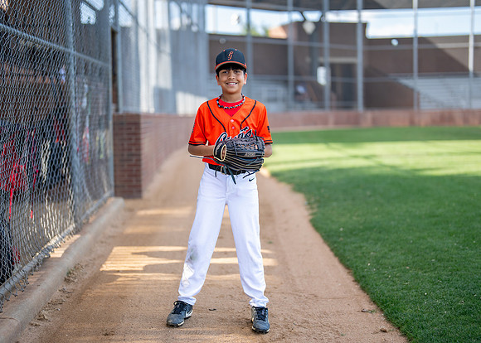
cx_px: 234
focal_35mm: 56
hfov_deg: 34.9
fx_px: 766
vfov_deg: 25.3
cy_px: 179
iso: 125
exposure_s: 1/1600
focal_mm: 50
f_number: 1.2
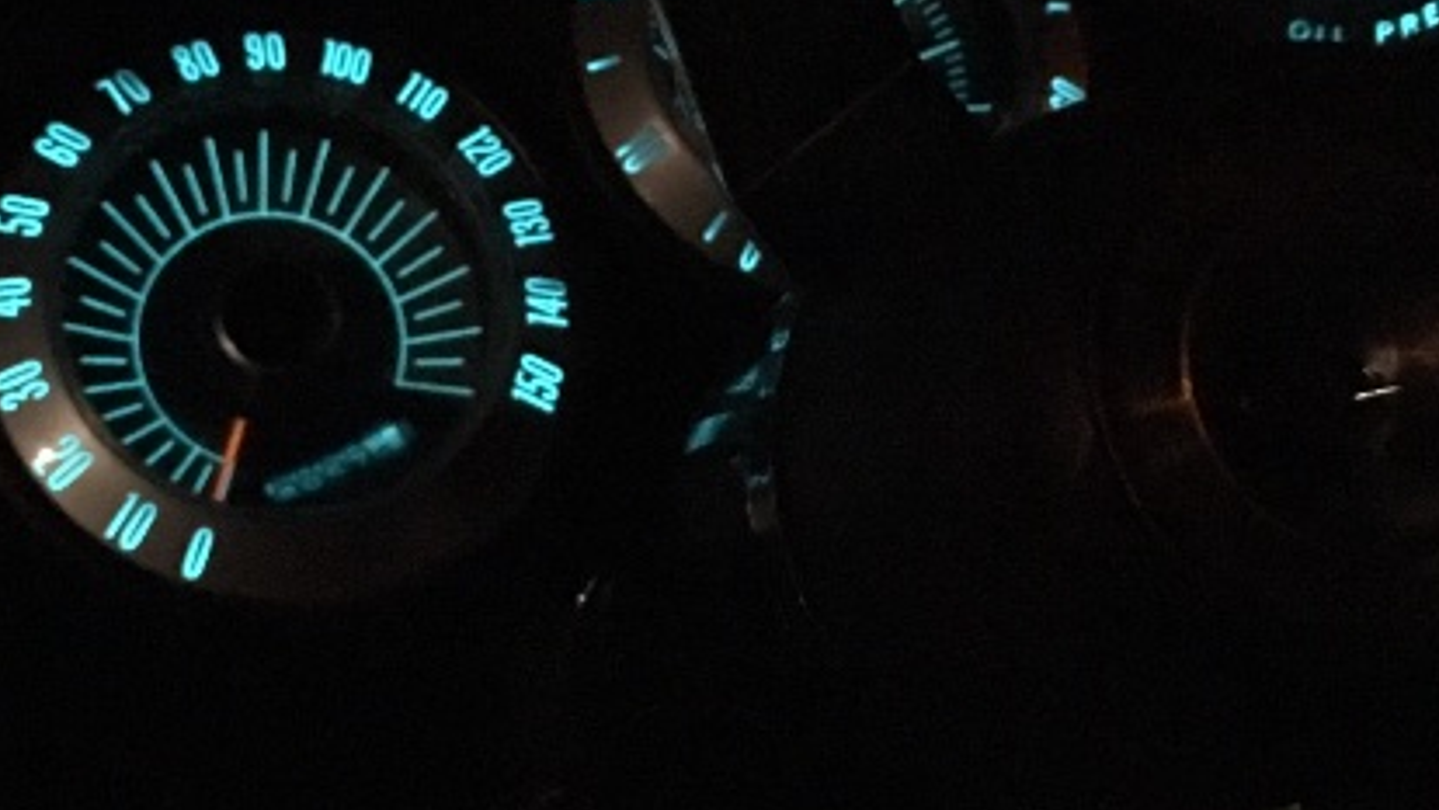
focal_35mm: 61
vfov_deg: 19.7
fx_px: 2328
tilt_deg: -14.1
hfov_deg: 34.3
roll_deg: +21.3
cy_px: 250
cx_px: 626
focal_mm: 4.15
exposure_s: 1/17
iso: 2000
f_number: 2.2
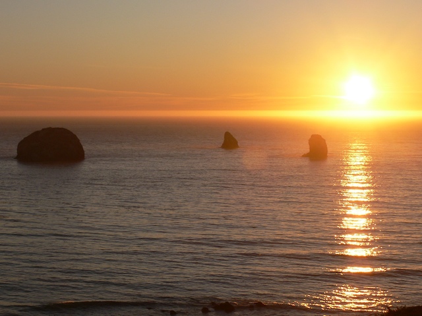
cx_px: 211
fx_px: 670
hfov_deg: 35.0
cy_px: 158
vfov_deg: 26.5
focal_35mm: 55
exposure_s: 1/400
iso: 80
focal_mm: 11.6
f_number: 5.6
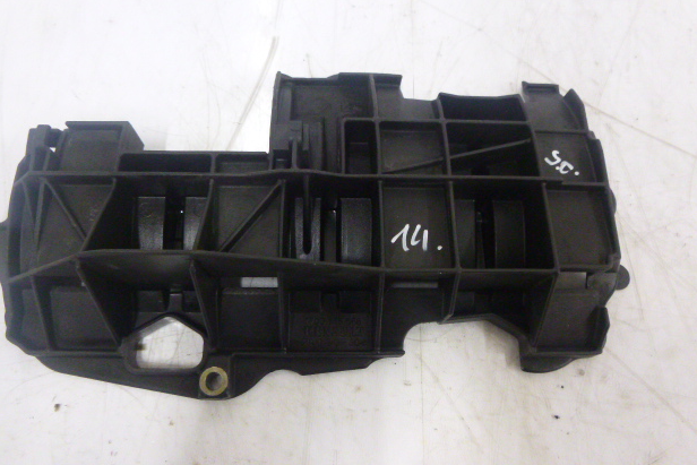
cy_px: 231
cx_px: 339
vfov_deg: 48.0
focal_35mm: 27
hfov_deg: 67.4
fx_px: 523
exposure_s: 1/8
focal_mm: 4.5
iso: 500
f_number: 3.9
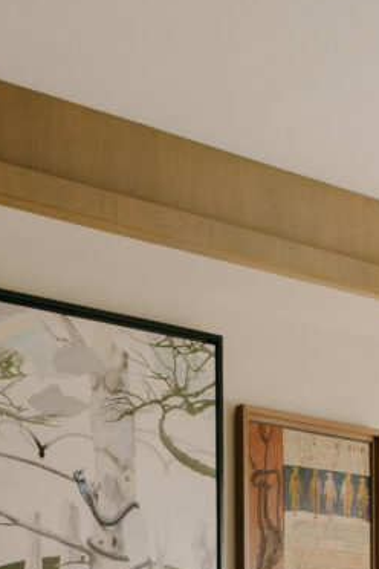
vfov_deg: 21.2
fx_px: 1390
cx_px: 89
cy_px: 714
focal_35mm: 88
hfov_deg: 15.5
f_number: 7.1
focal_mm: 32
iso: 400
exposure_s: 1/200
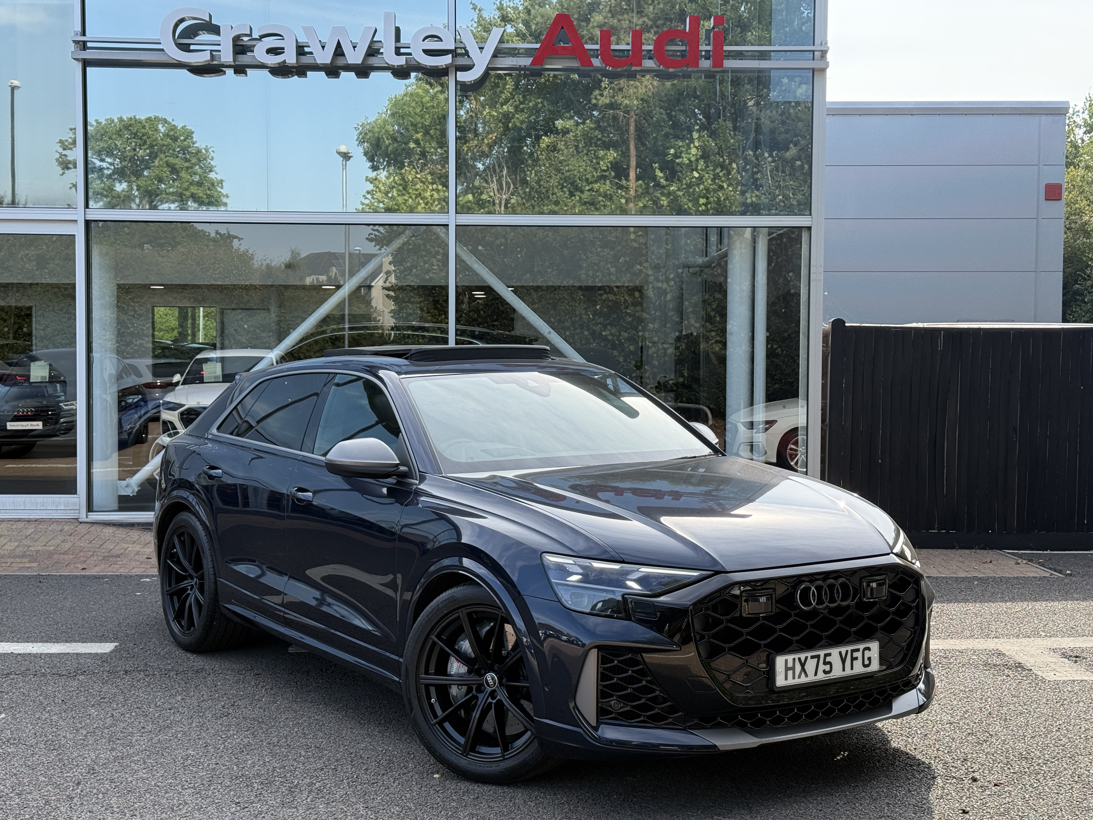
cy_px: 410
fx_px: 1516
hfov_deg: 39.7
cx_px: 546
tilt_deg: -1.3
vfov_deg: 30.3
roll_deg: +0.2
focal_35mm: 48
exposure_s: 1/1513
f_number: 1.78
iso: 100
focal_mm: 6.76
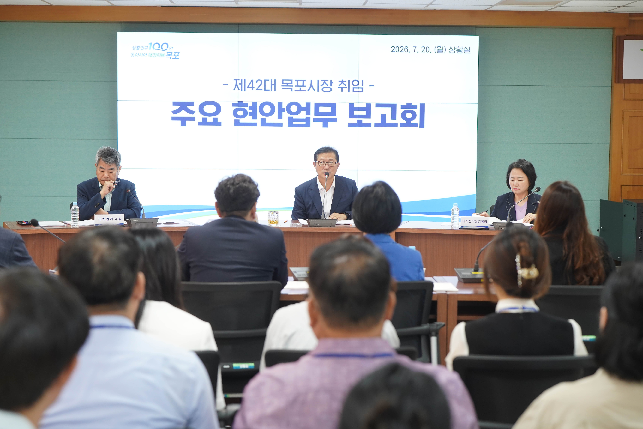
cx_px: 322
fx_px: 1250
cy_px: 214
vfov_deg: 19.5
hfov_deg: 28.8
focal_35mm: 70
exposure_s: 1/160
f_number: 4
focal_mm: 70
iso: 1600
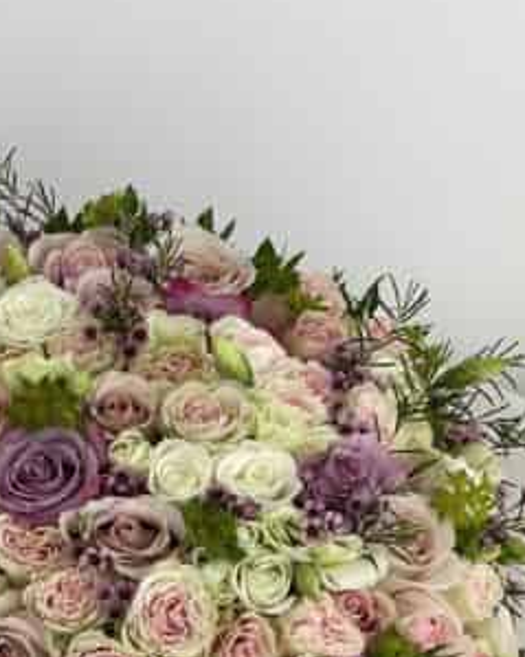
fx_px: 3090
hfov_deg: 9.7
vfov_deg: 12.0
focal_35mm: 159
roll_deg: -1.0
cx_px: 108
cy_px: 644
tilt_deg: -17.6
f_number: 2.2
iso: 25
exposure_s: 1/211
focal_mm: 7.5
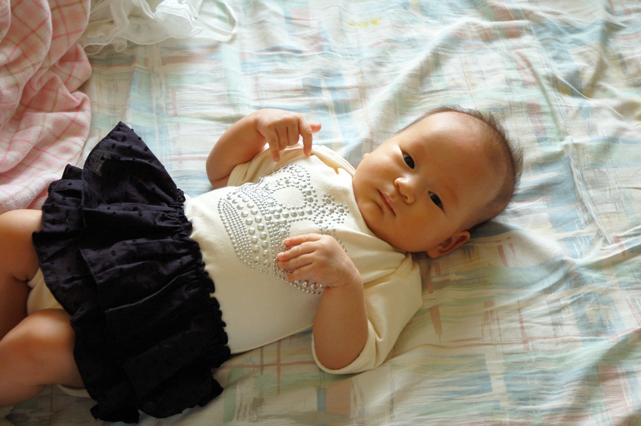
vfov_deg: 22.6
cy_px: 213
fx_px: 1067
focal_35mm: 60
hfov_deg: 33.4
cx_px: 320
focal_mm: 40
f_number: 4.5
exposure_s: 1/20
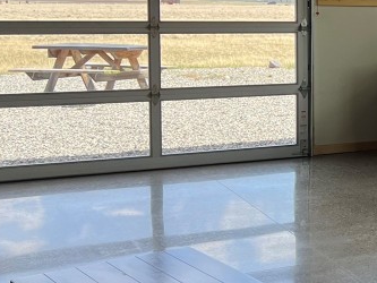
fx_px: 872
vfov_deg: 18.3
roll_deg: -1.4
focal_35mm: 80
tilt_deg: -4.8
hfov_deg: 22.1
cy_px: 66
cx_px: 479
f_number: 1.5
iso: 50
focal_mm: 5.7
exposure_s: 1/887
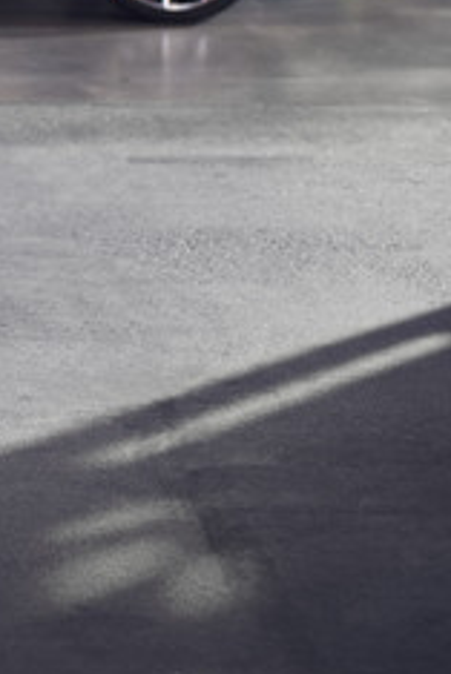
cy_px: -181
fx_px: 3190
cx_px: -277
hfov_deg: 7.9
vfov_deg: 11.8
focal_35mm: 170
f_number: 2
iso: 800
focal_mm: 50
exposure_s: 1/125
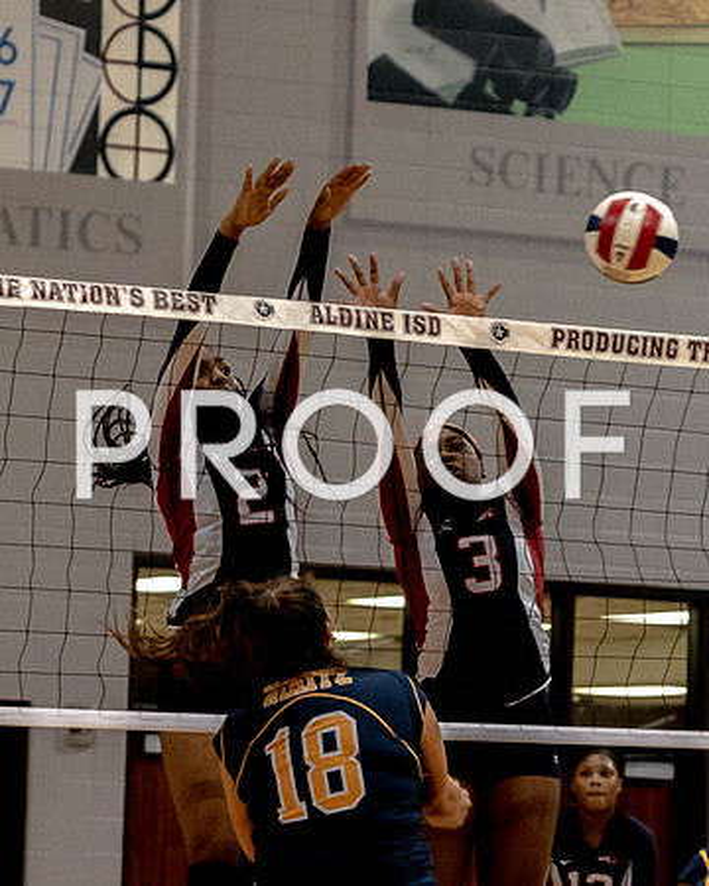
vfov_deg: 8.1
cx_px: 100
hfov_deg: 6.5
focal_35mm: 238
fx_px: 6236
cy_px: 306
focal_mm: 128
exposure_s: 1/750
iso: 8000
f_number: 5.6
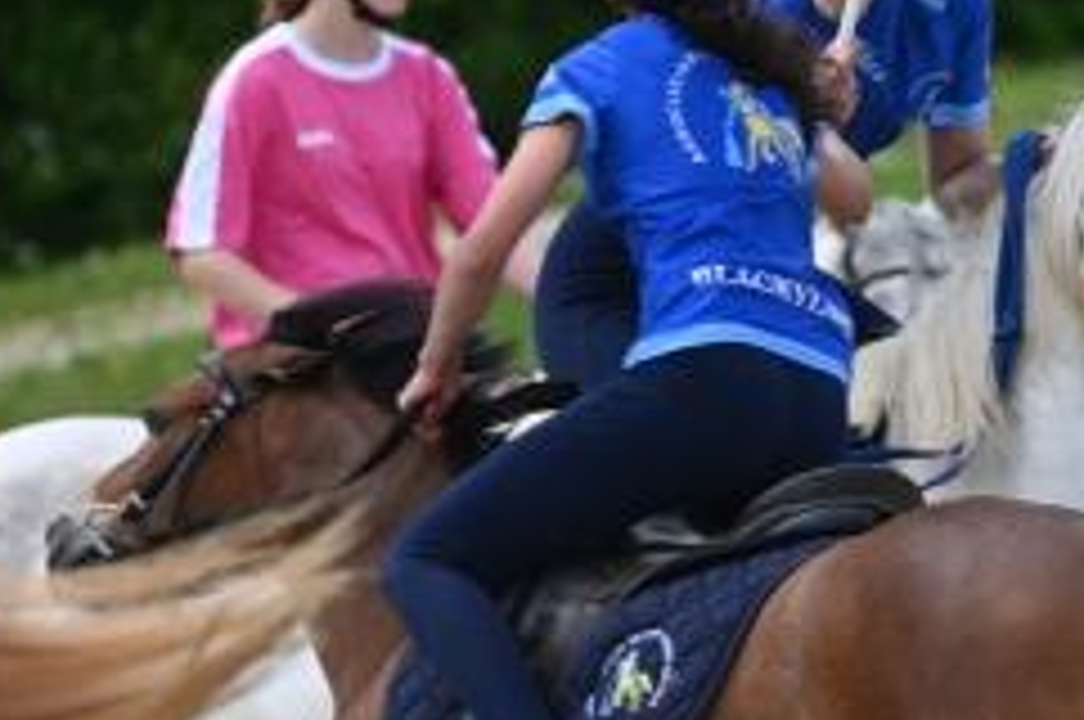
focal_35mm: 1329
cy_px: 320
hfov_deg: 1.6
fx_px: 39964
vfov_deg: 1.0
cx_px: 1448
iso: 450
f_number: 5.6
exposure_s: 1/1250
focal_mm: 400
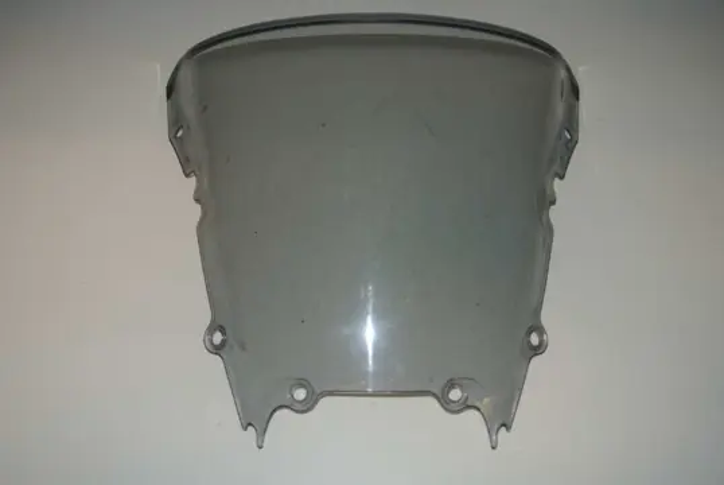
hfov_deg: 55.7
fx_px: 685
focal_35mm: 34
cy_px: 242
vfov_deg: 39.0
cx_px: 362
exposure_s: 1/60
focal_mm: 12.7
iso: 200
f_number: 3.8
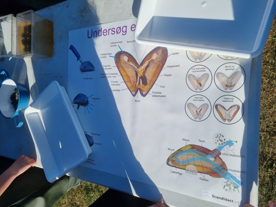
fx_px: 207
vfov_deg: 53.1
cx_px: 138
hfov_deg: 67.3
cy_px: 104
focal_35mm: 26
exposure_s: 1/5328
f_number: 1.8
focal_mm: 5.4
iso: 50
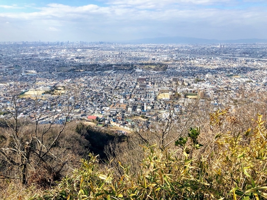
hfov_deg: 63.4
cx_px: 134
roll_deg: -0.9
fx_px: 216
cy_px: 100
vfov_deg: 49.7
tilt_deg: -15.0
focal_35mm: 28
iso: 20
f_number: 1.8
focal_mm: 3.99
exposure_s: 1/1845
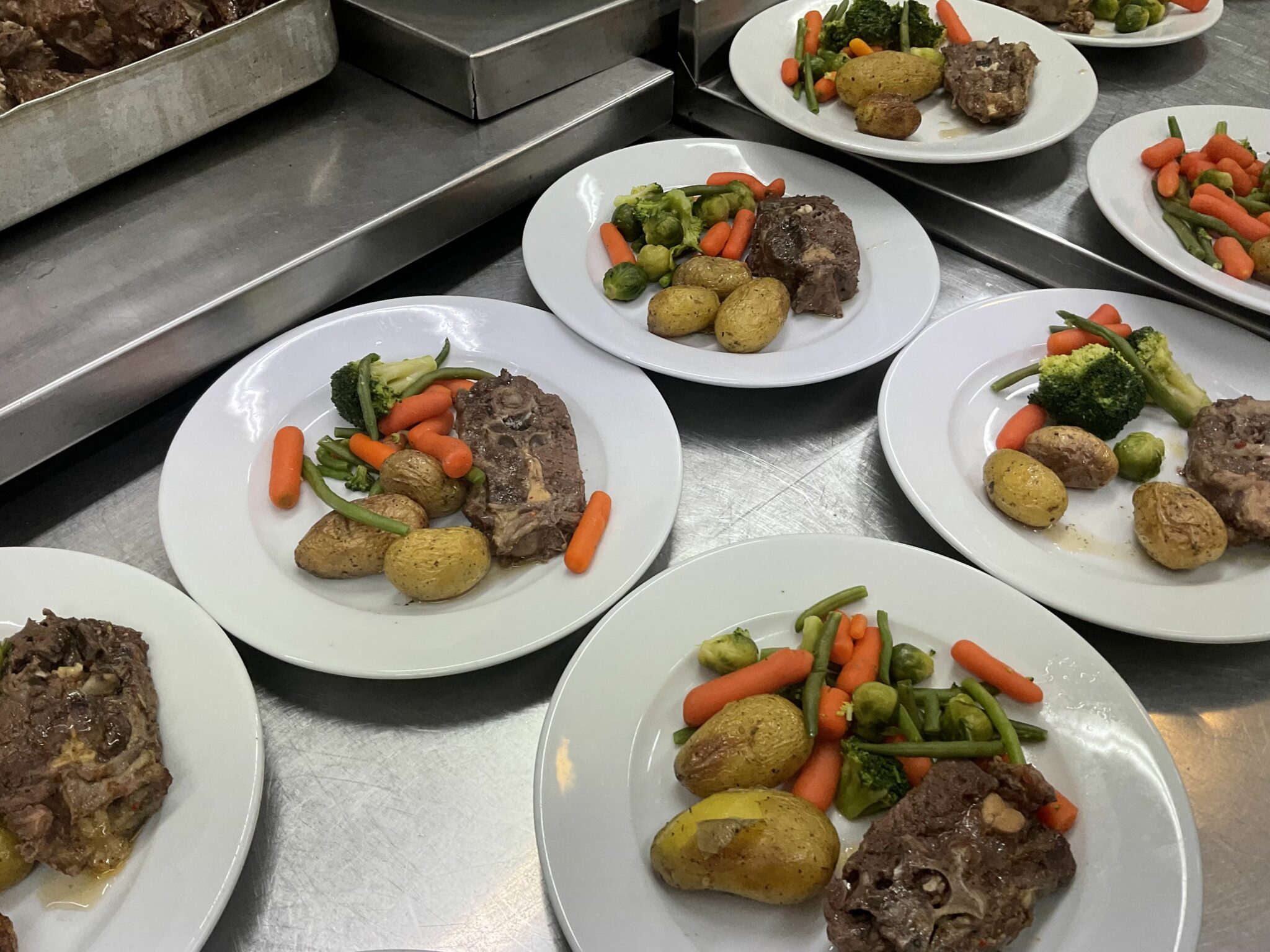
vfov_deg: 48.2
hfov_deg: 61.7
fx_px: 1064
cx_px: 635
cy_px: 476
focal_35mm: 29
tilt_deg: -44.6
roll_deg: -3.4
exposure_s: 1/100
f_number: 1.8
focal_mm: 3
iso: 50
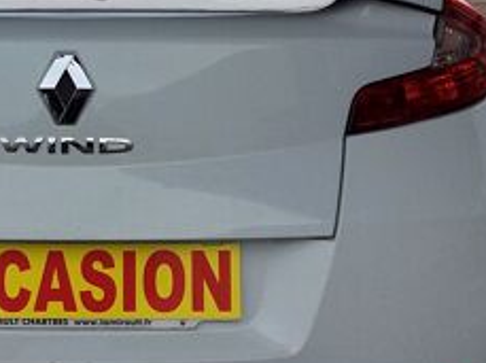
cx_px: 64
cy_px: 162
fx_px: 939
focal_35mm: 67
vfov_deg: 21.9
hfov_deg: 28.1
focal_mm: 3.3
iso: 32
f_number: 2.4
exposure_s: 1/457
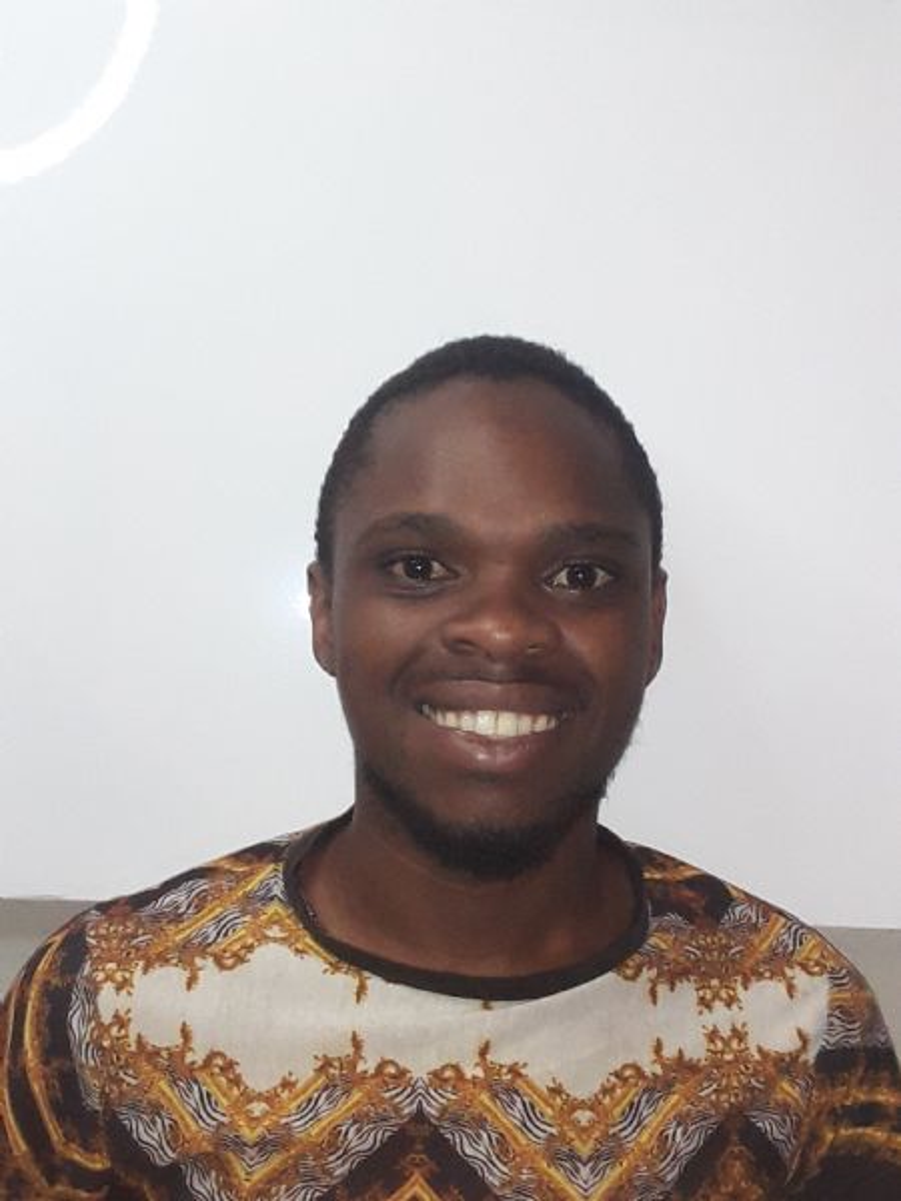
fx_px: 1041
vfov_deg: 60.0
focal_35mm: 30
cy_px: 600
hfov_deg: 46.8
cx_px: 450
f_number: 1.9
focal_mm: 2.2
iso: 250
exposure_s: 1/50
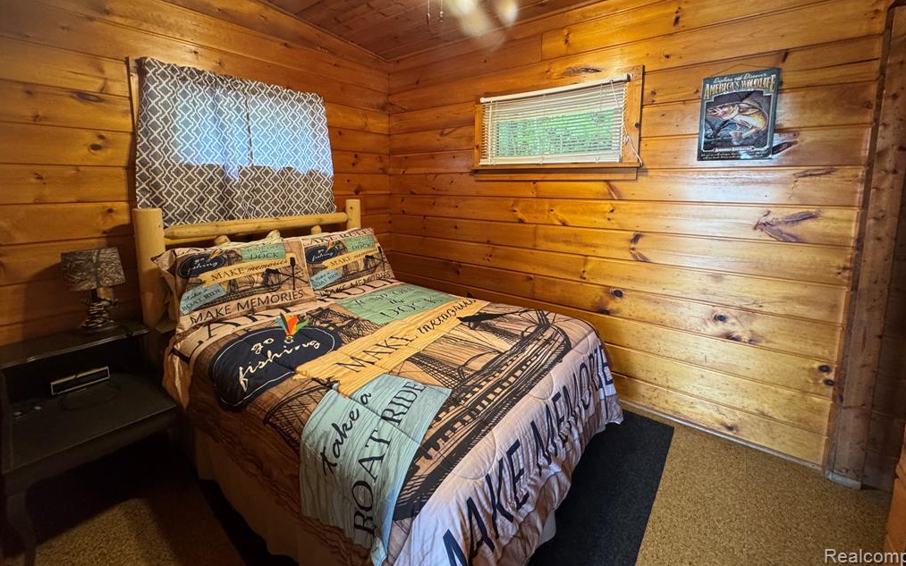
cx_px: 457
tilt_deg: -8.4
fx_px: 370
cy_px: 227
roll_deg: -1.1
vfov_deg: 74.0
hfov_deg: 101.5
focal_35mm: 15
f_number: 2.2
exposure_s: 1/60
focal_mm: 2.22
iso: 400
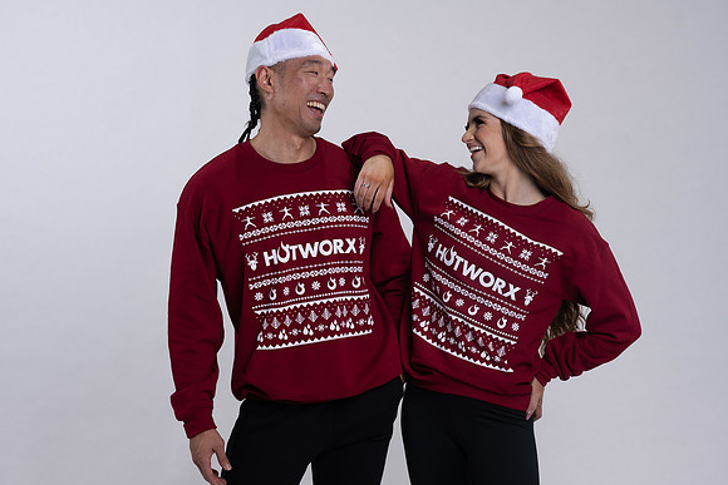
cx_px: 364
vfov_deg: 16.1
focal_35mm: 85
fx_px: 1719
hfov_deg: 23.9
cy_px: 242
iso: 125
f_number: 4
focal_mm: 85
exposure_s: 1/125
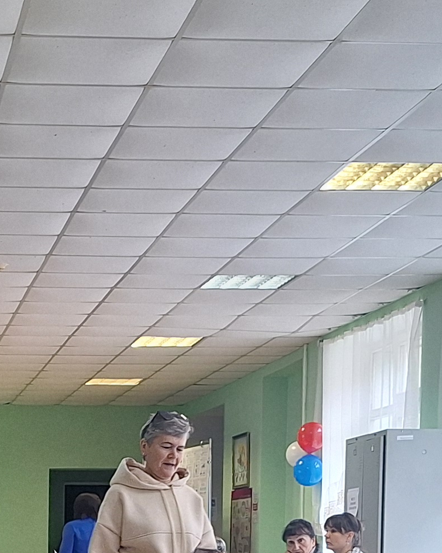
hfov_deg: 16.1
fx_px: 1521
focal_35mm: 93
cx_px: -45
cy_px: 652
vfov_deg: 19.5
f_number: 1.8
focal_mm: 5.54
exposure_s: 1/50
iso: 50
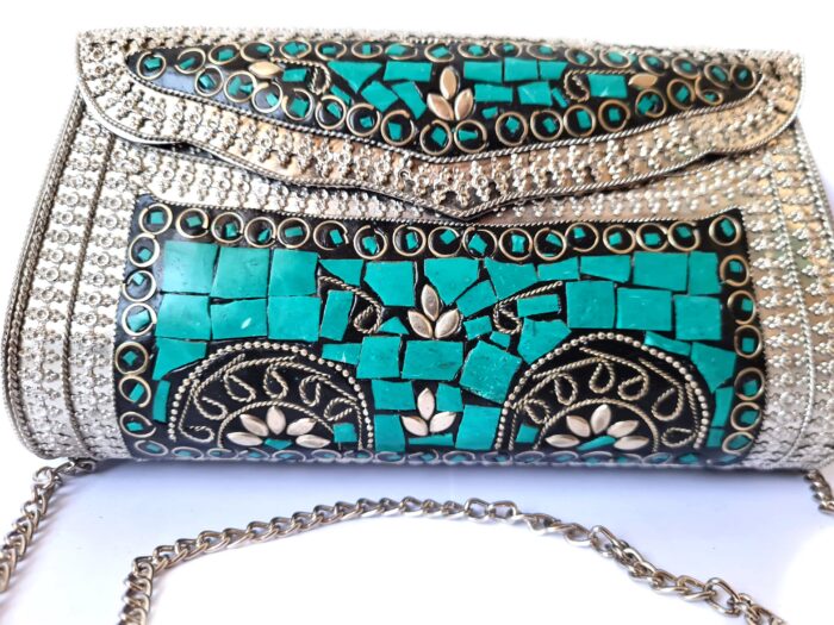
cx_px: 417
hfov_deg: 67.3
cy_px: 312
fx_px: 626
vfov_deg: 53.1
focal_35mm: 26
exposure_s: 1/120
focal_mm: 5.4
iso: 200
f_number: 1.8
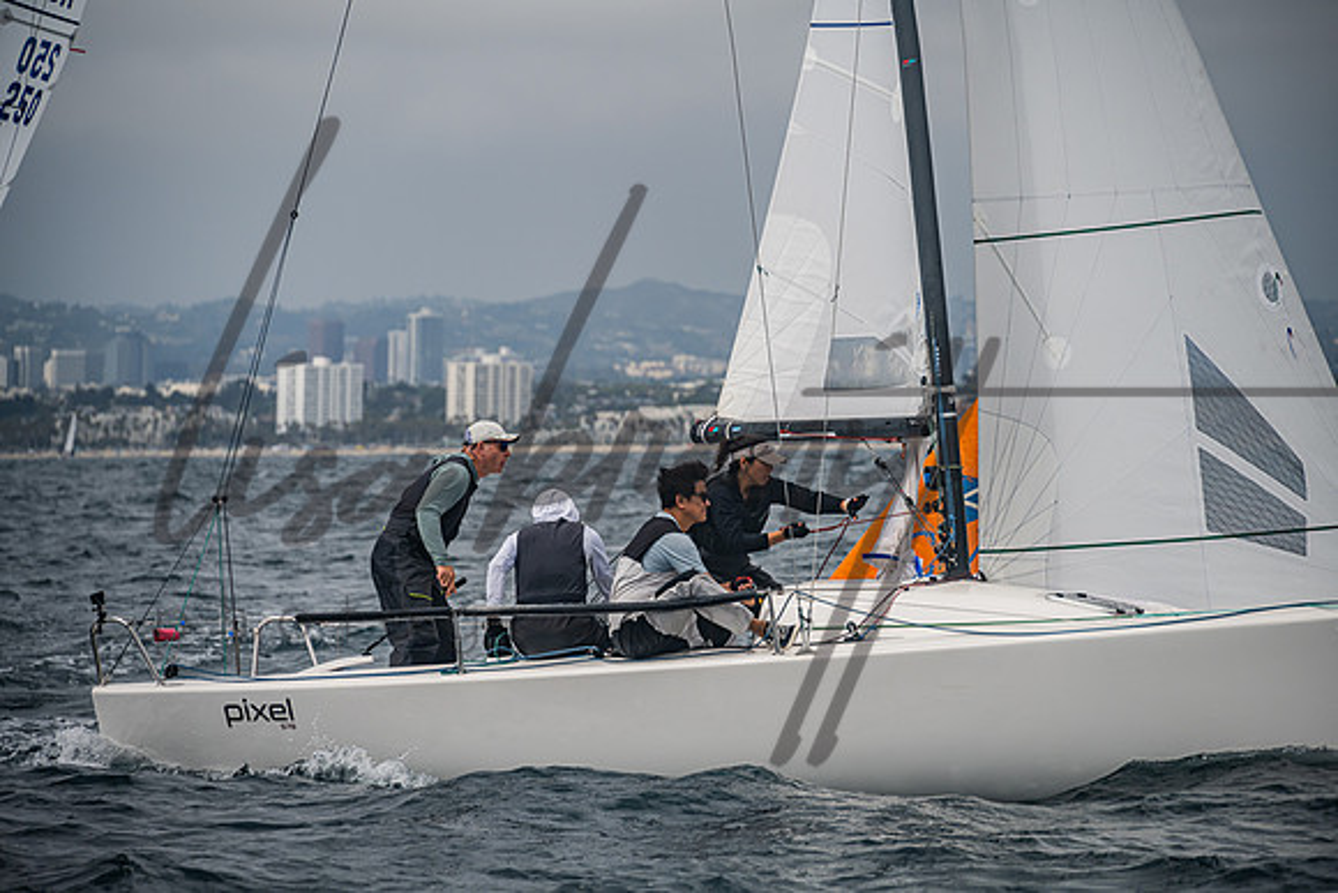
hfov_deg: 10.3
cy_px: 446
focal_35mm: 200
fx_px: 7435
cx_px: 669
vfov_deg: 6.9
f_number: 6.3
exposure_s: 1/1000
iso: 160
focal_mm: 200
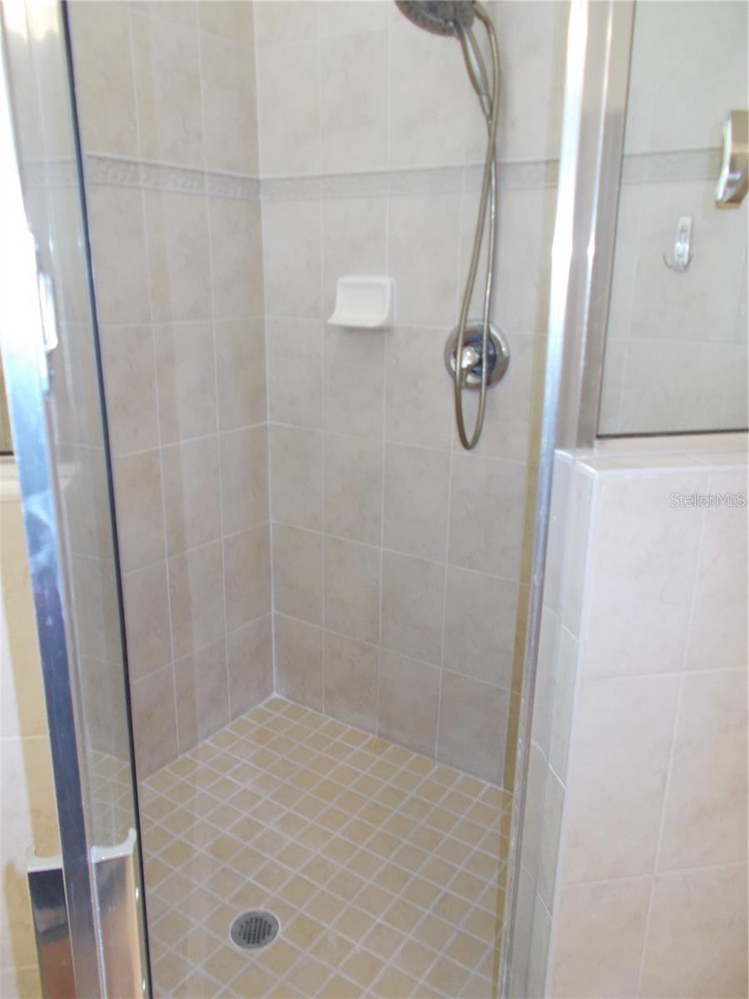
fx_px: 750
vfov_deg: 67.3
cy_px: 500
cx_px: 374
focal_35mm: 26
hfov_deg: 53.1
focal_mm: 4.6
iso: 200
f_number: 3.2
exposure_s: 1/25
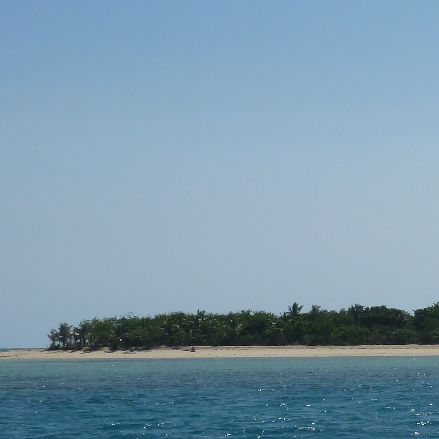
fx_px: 2281
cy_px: 329
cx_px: 452
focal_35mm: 159
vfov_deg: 11.0
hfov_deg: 10.9
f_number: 5.6
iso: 80
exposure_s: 1/800
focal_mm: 10.3
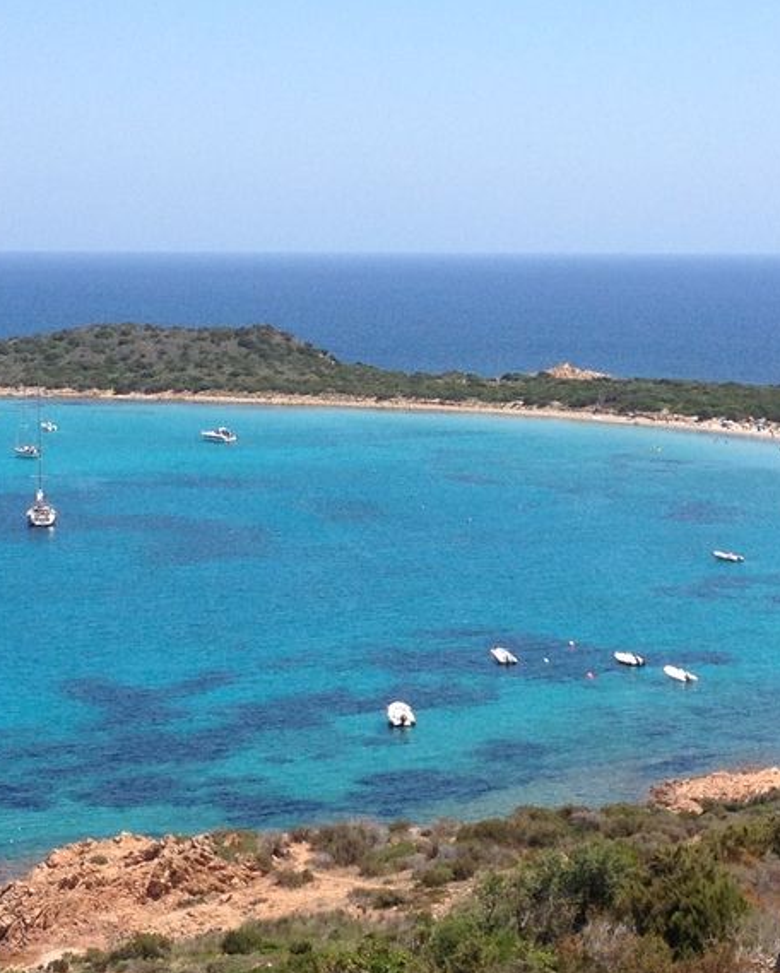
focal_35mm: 96
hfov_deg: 16.0
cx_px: 390
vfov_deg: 19.8
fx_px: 2767
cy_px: 282
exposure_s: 1/1577
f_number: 2.4
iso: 50
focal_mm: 4.28
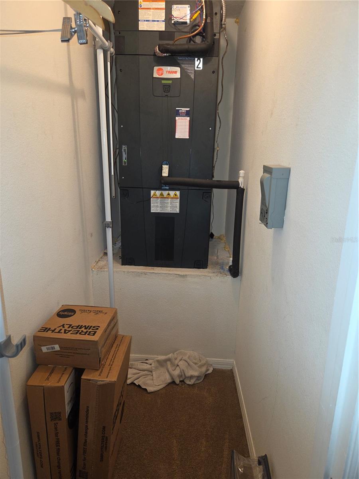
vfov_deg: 73.9
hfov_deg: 58.9
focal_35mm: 23
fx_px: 318
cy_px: 240
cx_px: 180
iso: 125
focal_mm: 5.4
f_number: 1.8
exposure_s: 1/60
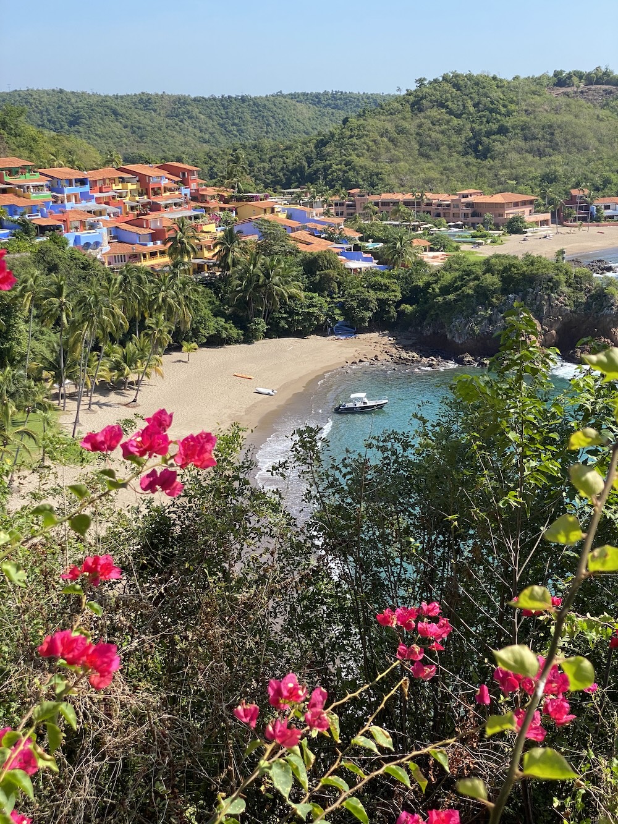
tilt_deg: -13.2
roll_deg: +3.5
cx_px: 309
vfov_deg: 36.8
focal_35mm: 52
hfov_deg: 28.0
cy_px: 412
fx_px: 1238
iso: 20
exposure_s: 1/1170
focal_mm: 6
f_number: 2
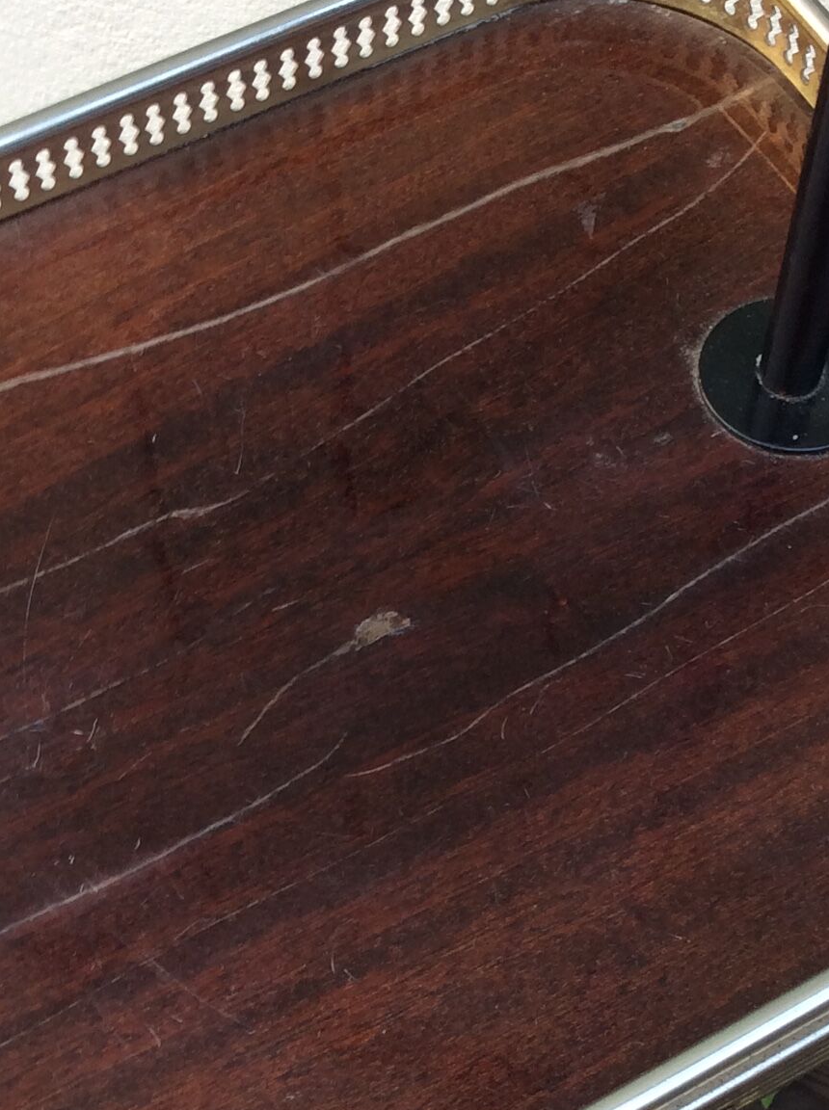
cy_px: 779
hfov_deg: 20.4
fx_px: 2306
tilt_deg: -60.5
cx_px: 423
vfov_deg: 26.8
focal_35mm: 72
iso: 32
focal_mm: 3.3
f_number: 2.4
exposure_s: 1/33
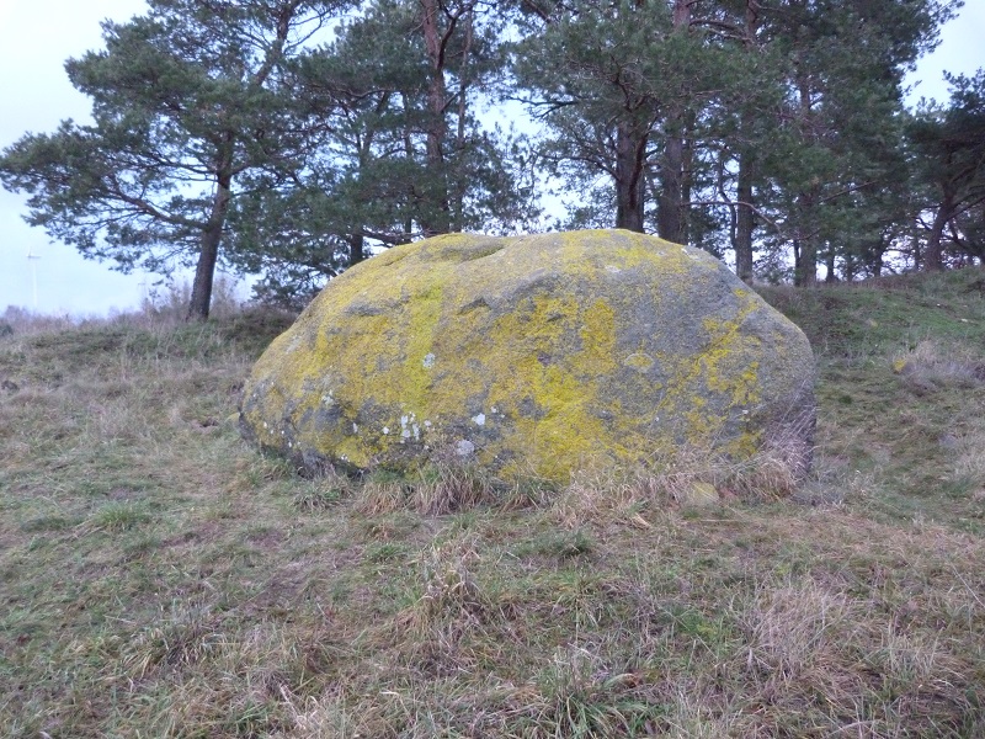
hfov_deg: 69.4
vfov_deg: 54.9
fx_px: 711
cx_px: 492
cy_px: 370
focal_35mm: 25
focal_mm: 4.5
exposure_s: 1/100
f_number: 2.8
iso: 800
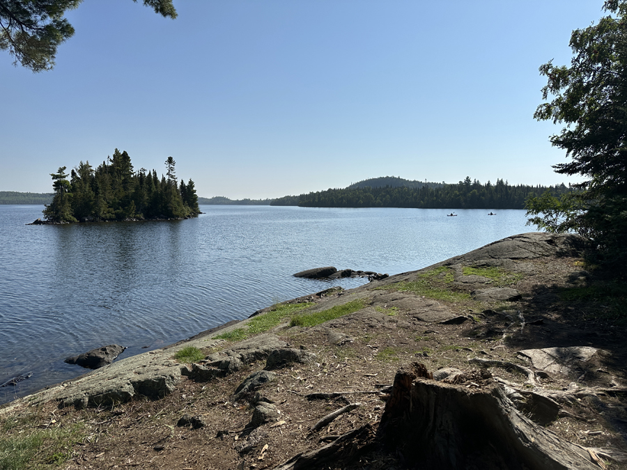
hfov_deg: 71.6
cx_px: 314
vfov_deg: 56.8
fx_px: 435
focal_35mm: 24
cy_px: 235
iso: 80
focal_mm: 6.86
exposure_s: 1/9709
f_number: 1.78
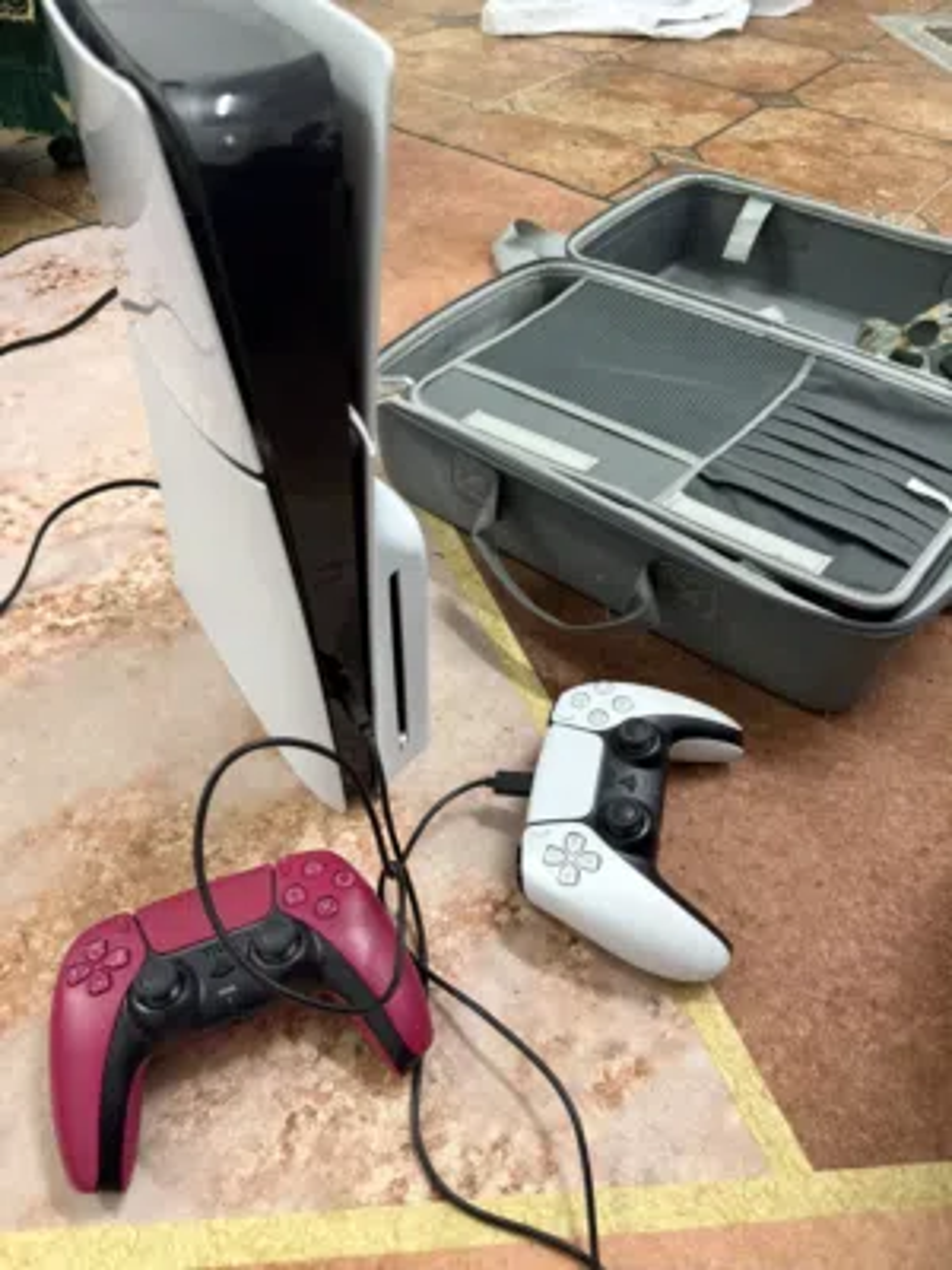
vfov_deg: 71.6
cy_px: 635
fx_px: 880
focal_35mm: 24
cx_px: 476
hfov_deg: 56.8
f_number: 1.78
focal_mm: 6.76
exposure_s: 1/50
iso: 500
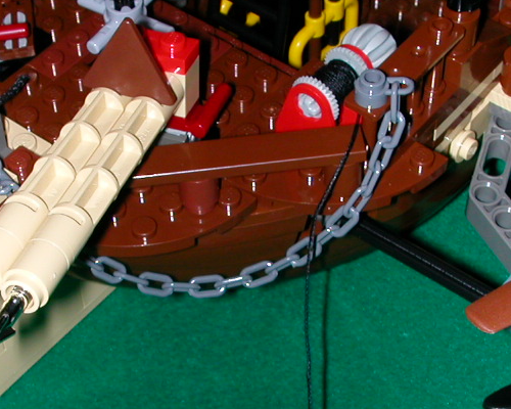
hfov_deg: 22.2
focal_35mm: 86
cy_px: 345
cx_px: 252
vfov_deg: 17.7
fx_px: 1301
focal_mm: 6.6
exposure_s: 1/59.9
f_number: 4.8
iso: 100
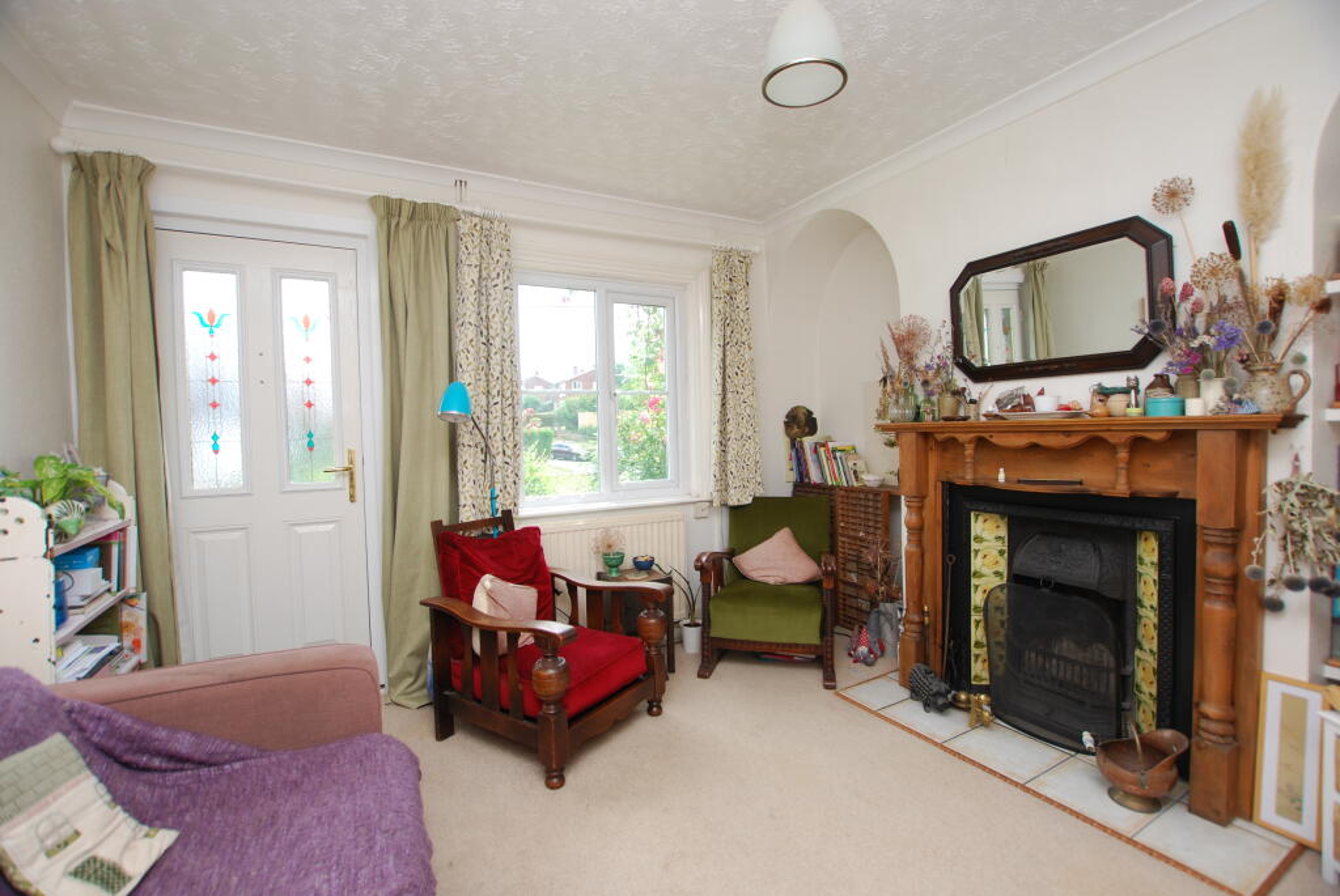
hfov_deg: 100.3
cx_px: 670
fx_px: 559
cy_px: 448
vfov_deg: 77.5
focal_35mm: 15
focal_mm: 10
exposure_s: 1/60
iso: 100
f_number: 4
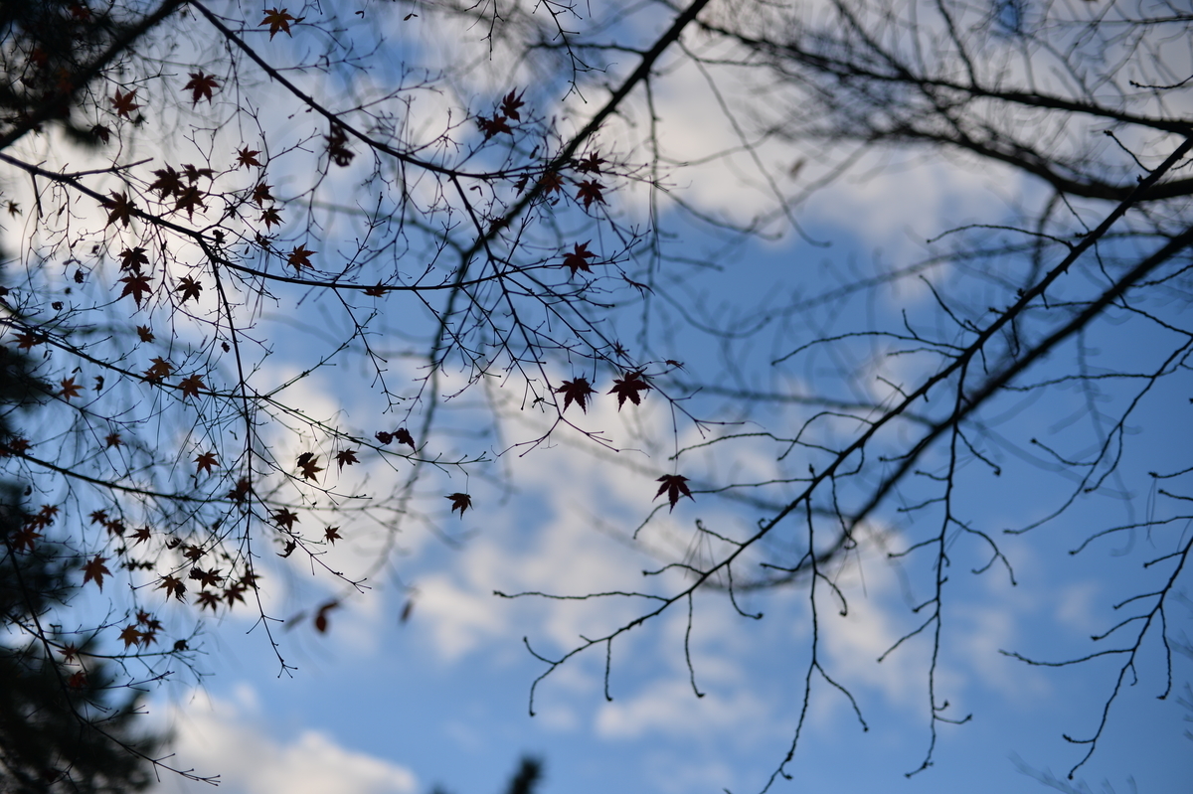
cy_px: 397
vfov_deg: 27.0
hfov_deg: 39.6
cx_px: 596
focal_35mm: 50
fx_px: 1656
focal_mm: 50
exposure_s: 1/4000
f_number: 2.2
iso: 100
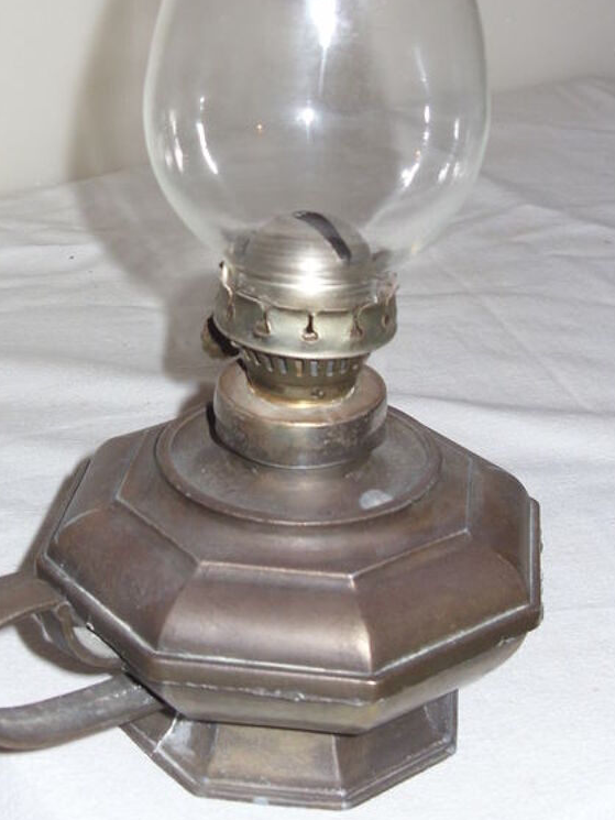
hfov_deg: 21.6
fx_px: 1610
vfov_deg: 28.3
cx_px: 222
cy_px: 265
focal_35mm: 68
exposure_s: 1/30
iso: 50
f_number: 2.8
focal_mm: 6.3
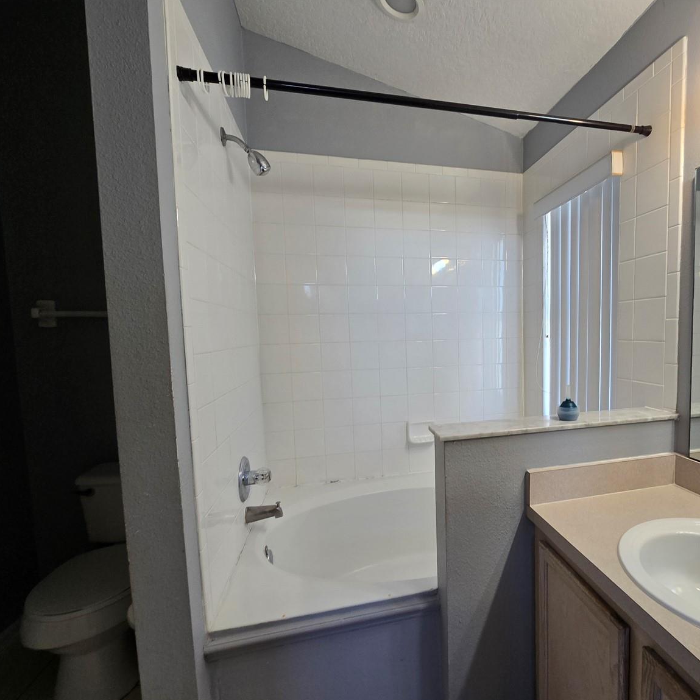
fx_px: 366
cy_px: 362
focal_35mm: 16
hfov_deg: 85.1
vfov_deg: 87.4
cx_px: 451
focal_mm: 2.2
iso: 100
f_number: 2.2
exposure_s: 1/60
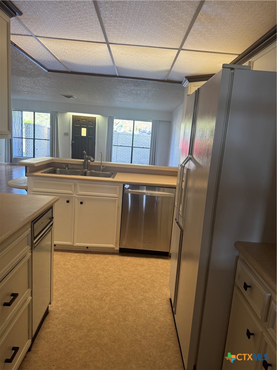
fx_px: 256
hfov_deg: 56.8
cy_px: 185
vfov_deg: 71.6
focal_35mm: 24
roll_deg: -4.3
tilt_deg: -9.6
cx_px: 138
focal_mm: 6.76
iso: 160
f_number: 1.78
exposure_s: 1/60
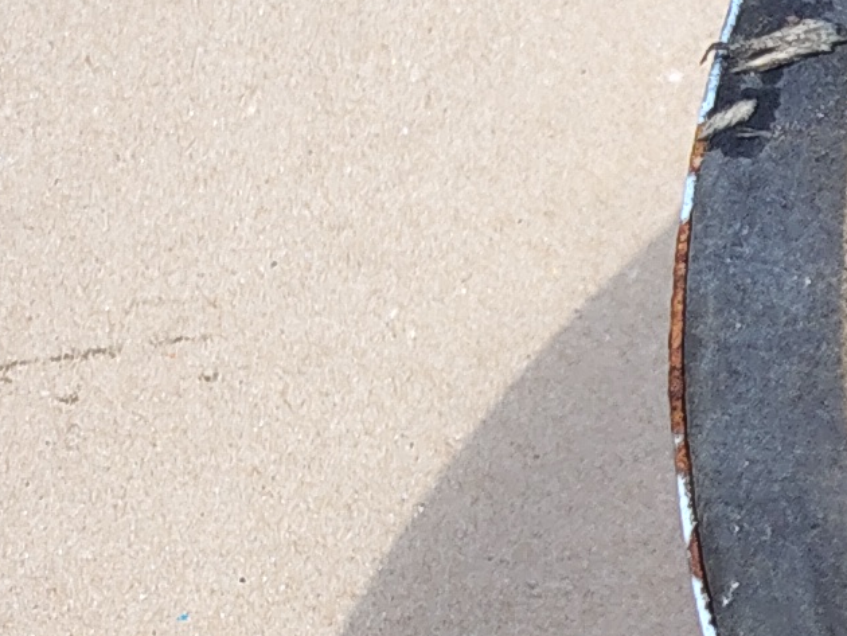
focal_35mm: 156
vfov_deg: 9.5
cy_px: 526
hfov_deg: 9.4
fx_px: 3819
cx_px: 2671
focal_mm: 5.56
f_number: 1.8
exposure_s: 1/939
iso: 100
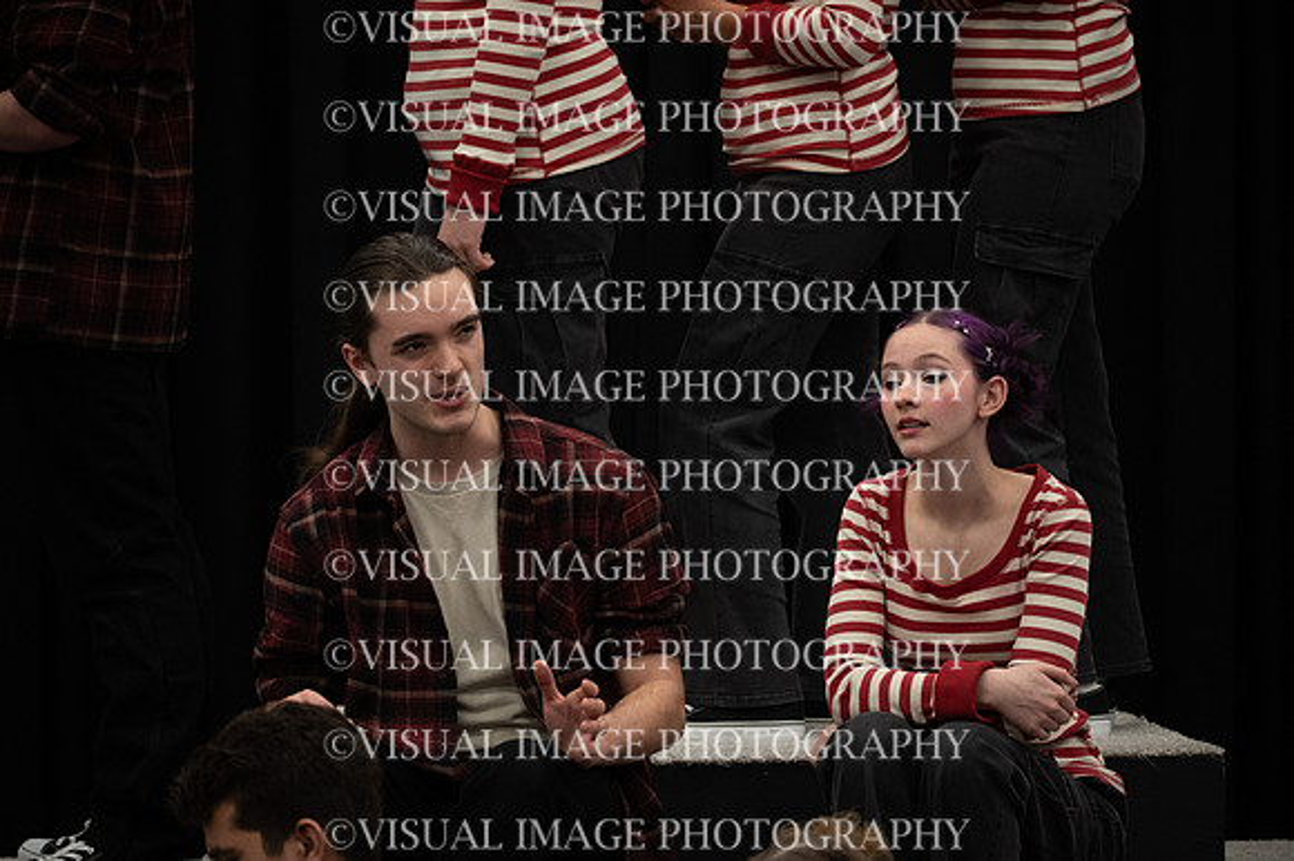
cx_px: 647
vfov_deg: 7.2
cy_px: 430
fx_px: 6861
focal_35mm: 191
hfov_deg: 10.8
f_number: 5.6
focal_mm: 191
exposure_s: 1/160
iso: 5000
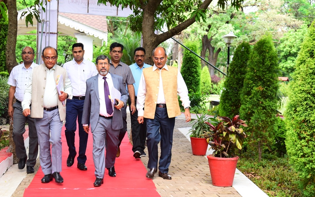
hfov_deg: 27.3
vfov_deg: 17.4
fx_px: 644
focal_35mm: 75
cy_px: 110
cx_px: 109
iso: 200
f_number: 6.3
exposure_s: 1/60
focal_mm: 55
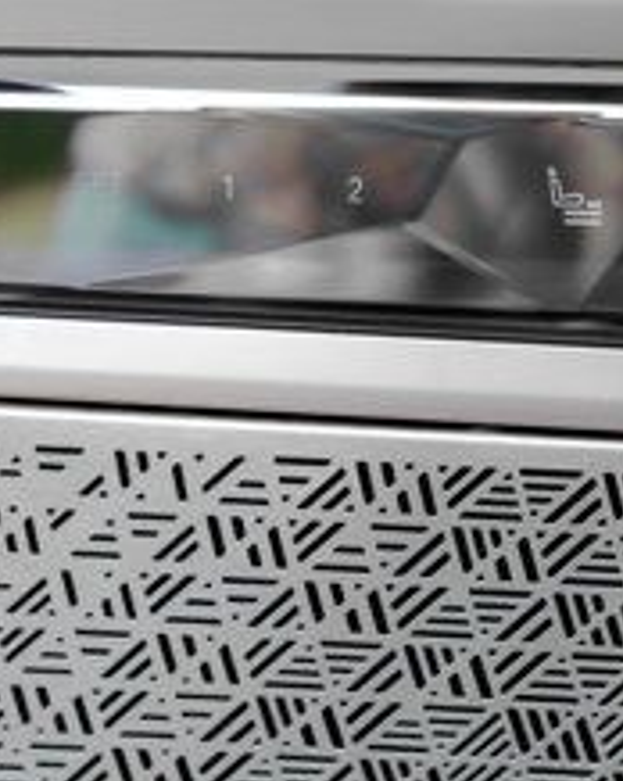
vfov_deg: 16.6
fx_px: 2677
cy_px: 270
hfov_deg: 13.0
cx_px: 723
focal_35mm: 116
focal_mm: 42
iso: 640
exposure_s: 1/200
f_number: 6.3
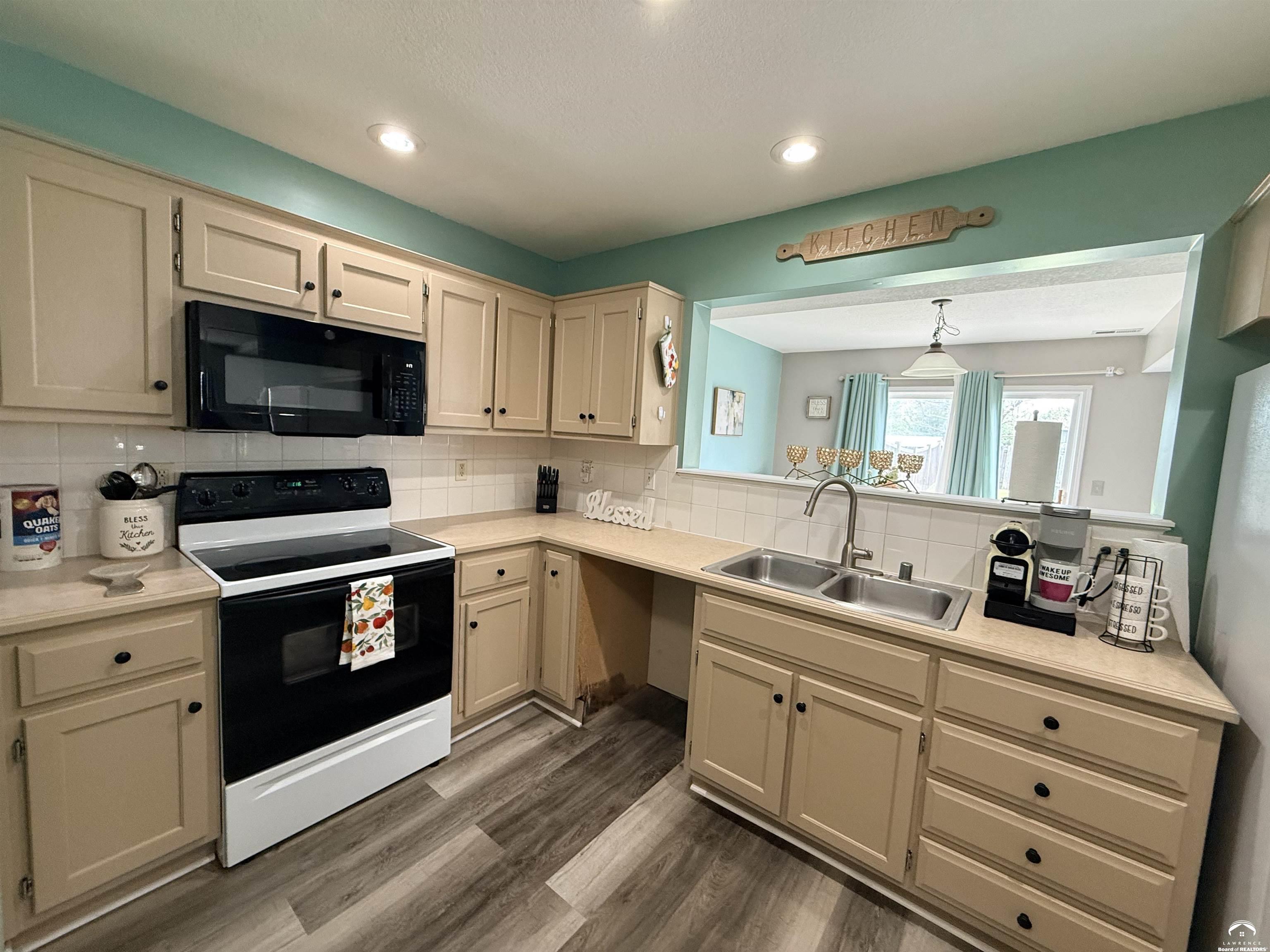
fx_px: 514
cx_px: 635
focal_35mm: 14
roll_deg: -3.2
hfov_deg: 102.1
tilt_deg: -4.6
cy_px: 476
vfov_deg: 85.7
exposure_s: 1/60
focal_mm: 2.22
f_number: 2.2
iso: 250
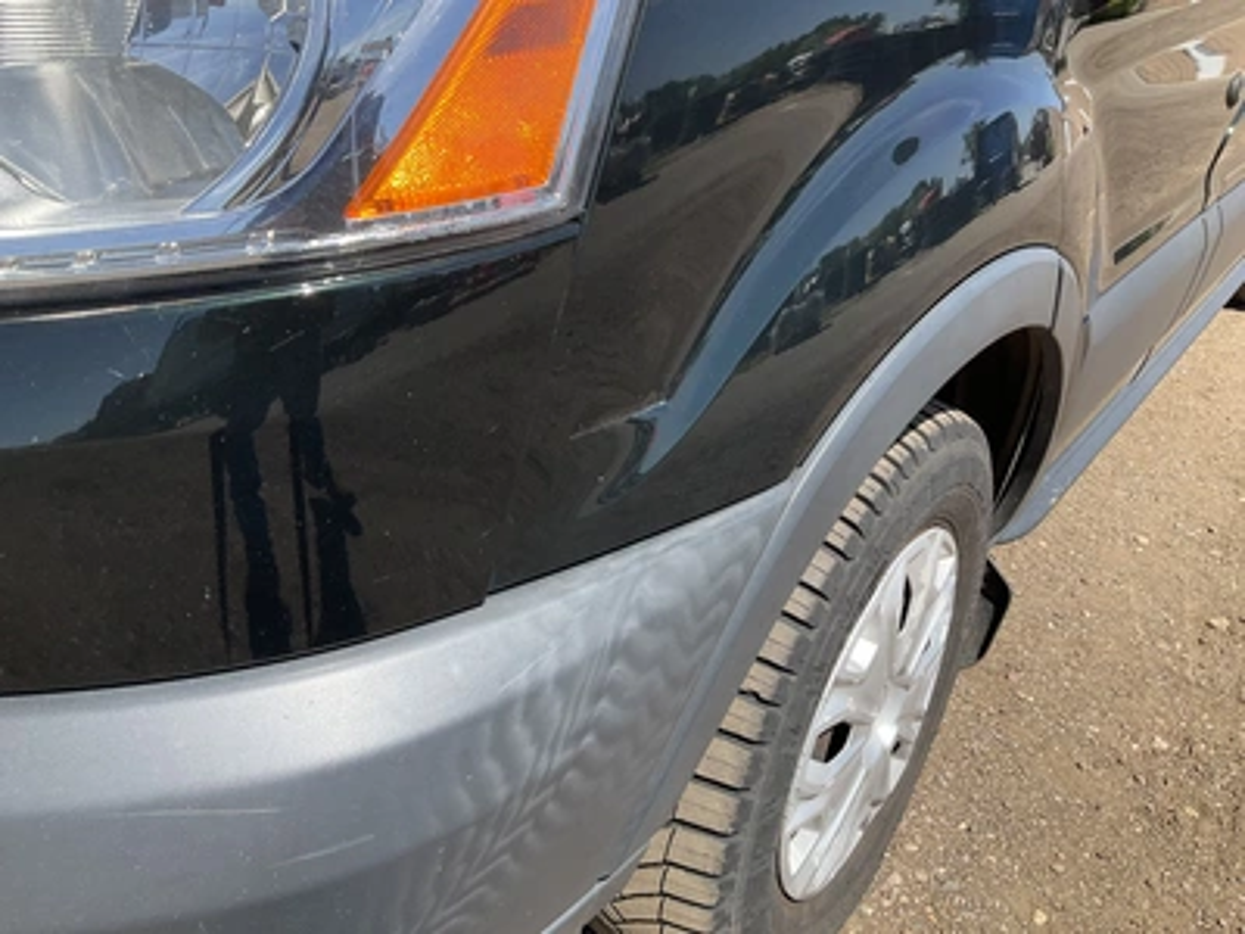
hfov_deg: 61.7
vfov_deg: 48.2
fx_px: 1043
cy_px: 467
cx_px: 622
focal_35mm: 29
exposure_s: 1/1144
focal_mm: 3
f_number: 1.8
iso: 25
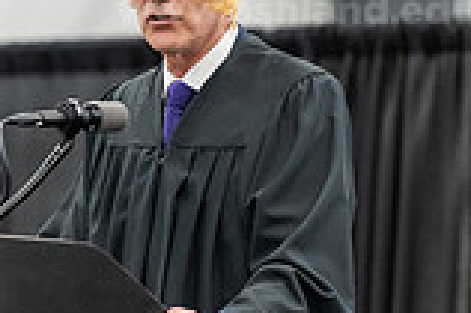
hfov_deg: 3.5
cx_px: -18
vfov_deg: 2.3
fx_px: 7698
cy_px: 73
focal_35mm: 589
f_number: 2.8
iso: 2500
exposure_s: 1/200
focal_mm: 160
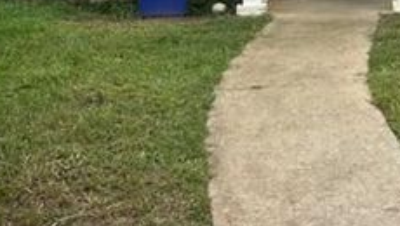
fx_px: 871
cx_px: 384
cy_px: -133
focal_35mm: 82
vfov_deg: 13.7
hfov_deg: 24.8
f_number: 1.6
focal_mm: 5.96
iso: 50
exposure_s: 1/1027
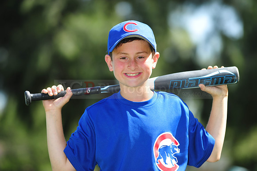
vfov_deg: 6.9
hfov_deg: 10.3
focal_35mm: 200
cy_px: 86
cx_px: 128
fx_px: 1427
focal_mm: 200
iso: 200
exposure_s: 1/640
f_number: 4.5
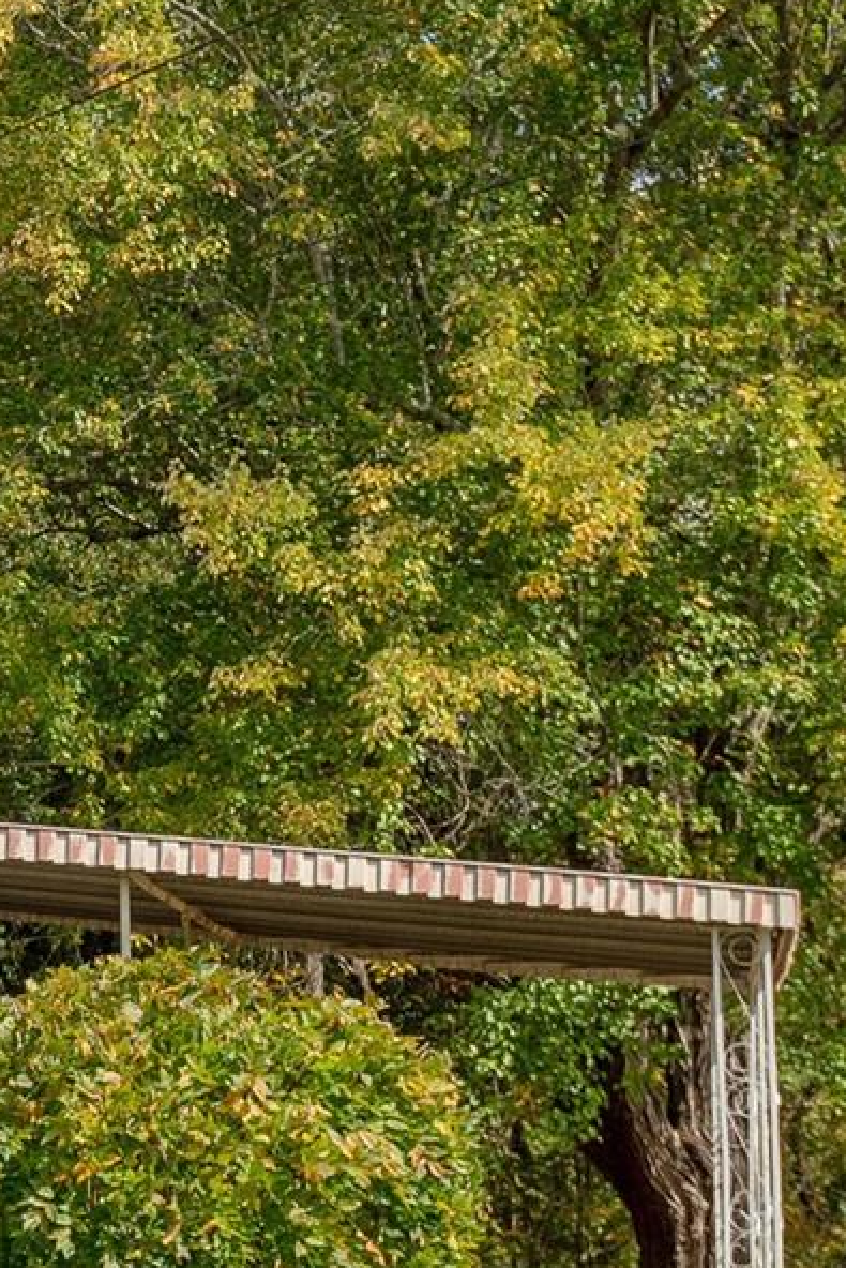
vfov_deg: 16.9
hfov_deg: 9.8
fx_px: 4262
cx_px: -1276
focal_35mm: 121
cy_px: 683
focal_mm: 35
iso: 200
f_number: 7.1
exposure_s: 1/1250
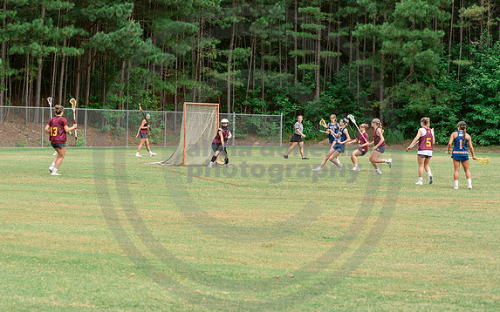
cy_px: 158
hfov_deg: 21.9
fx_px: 1294
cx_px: 248
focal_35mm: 95
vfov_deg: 13.8
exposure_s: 1/500
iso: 250
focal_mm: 92
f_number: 5.6
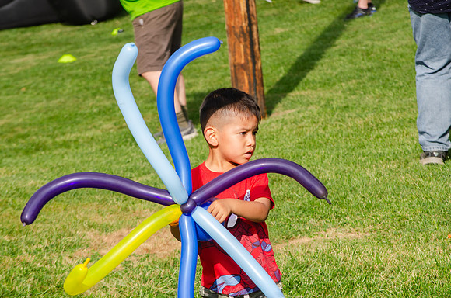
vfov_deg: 6.8
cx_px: 226
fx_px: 2531
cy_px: 149
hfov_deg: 10.2
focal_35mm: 202
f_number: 8
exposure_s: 1/250
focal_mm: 135
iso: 100
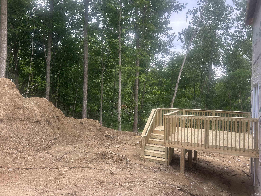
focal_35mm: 26
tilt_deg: -0.2
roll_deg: -0.7
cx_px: 130
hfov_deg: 67.3
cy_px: 98
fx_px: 196
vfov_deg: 53.1
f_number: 1.5
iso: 50
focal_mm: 5.7
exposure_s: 1/434
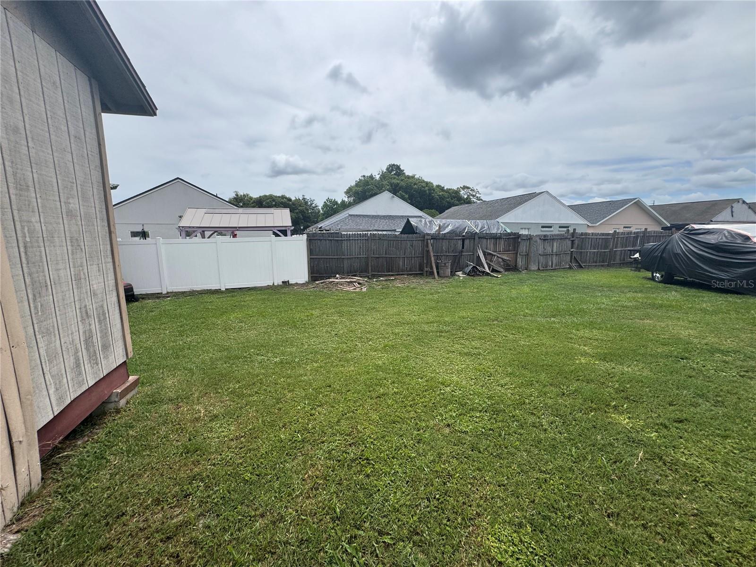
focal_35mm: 14
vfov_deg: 85.7
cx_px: 378
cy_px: 284
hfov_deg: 102.1
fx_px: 306
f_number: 2.2
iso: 50
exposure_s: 1/2208
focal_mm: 2.22
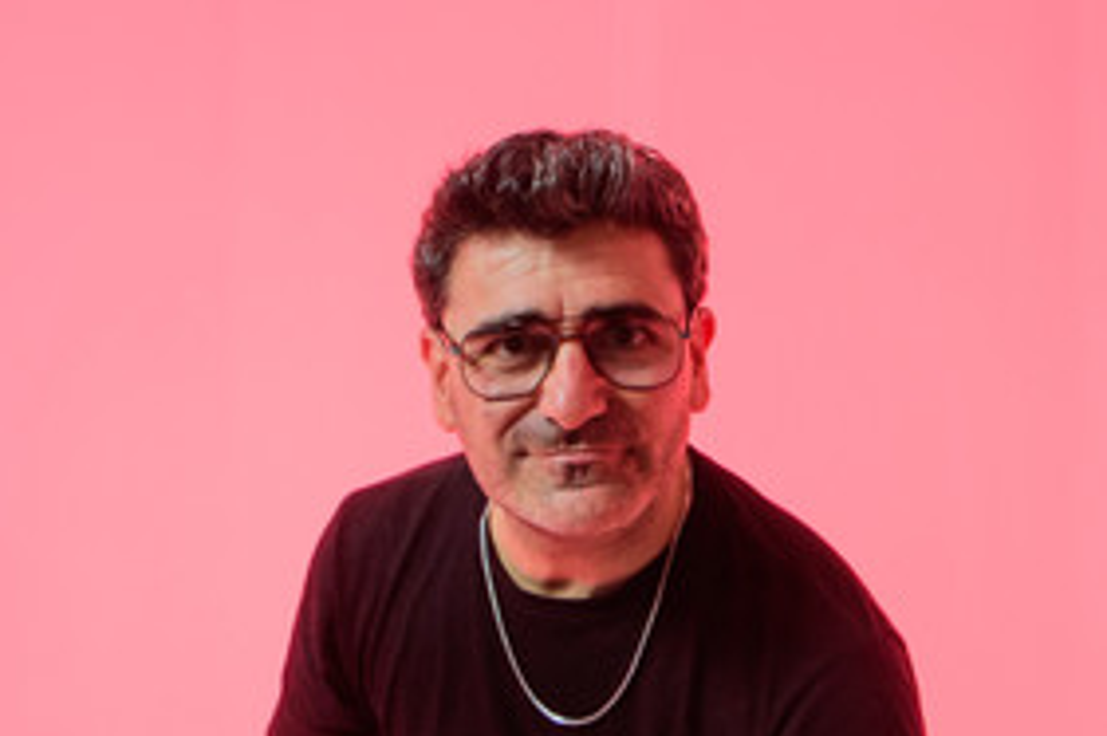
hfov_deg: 26.6
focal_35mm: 76
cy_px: 512
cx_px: 641
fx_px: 2336
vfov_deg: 17.9
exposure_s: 1/125
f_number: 5
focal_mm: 17
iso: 320
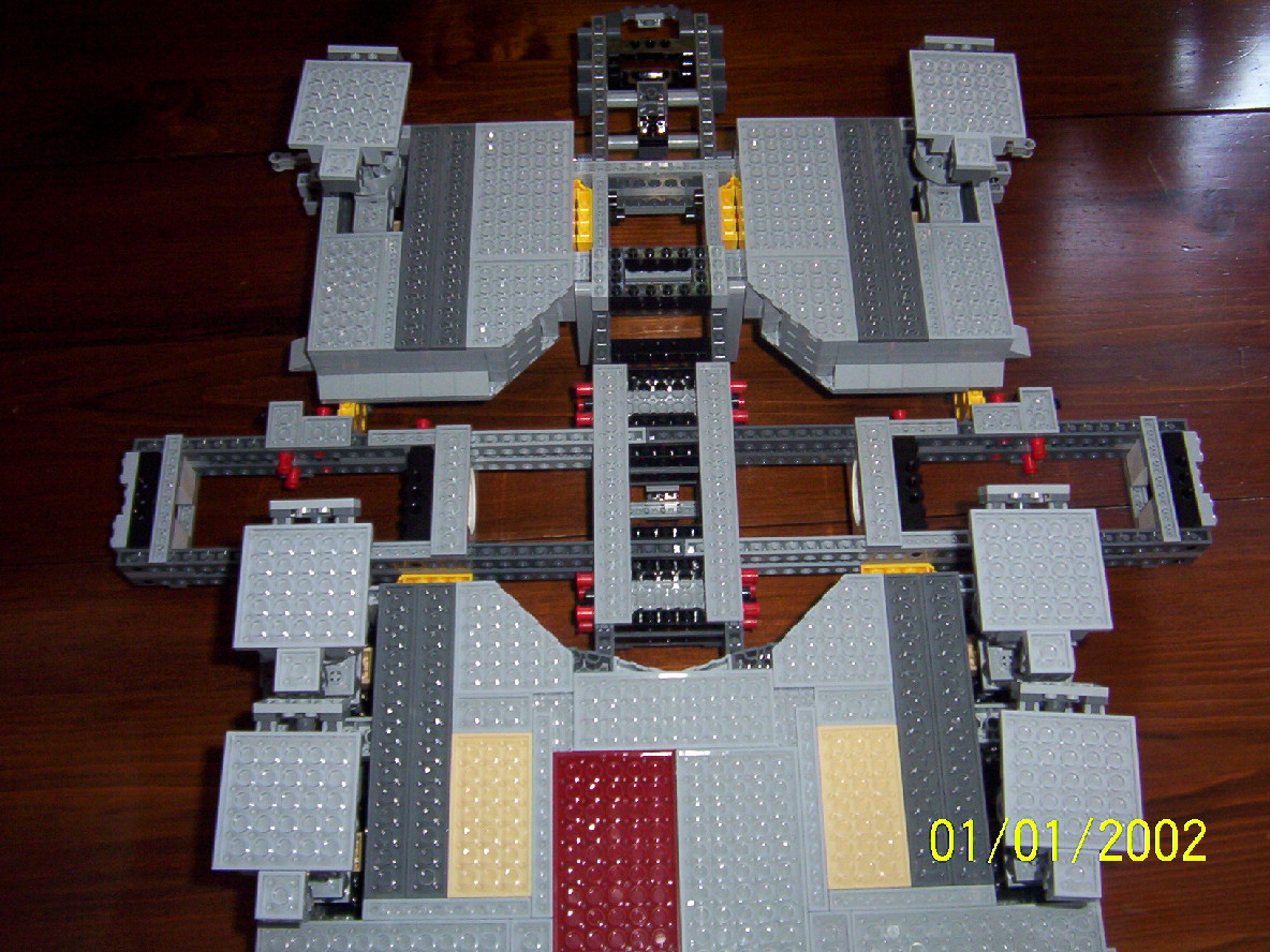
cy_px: 476
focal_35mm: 36
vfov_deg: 39.7
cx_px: 635
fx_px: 1321
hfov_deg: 51.4
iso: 140
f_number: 2.76
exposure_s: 1/30
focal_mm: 5.54
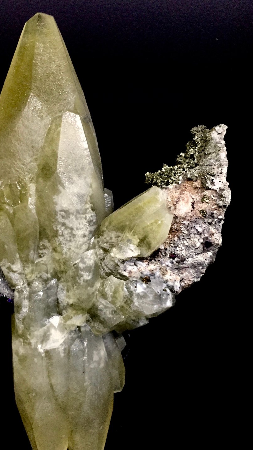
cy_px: 243
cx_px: 90
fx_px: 418
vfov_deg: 56.6
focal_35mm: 35
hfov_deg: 33.5
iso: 250
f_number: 2.2
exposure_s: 1/20
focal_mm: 4.15
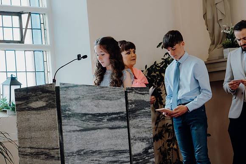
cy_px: 82
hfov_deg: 19.5
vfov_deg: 13.0
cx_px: 123
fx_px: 718
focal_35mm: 105
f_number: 2.8
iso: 400
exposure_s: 1/200
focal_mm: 70
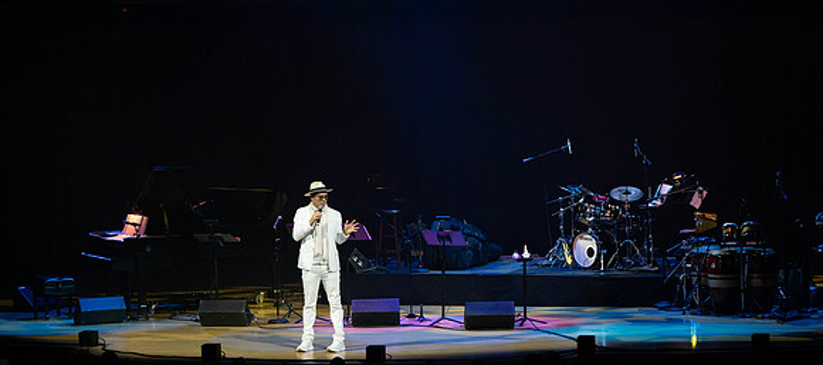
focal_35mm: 122
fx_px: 2548
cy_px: 122
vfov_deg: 8.2
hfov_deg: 18.3
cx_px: 367
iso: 2500
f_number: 5.6
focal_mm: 100
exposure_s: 1/250
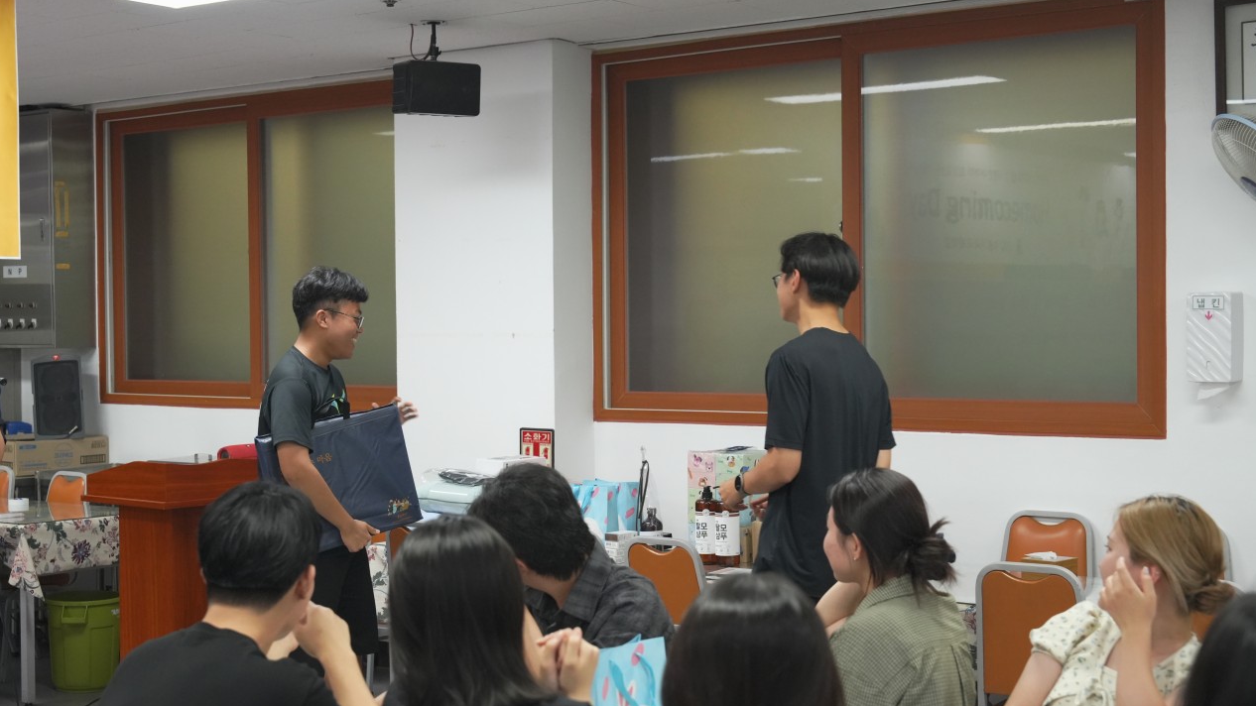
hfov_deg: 38.5
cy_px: 356
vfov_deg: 22.2
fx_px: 1798
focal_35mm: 54
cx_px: 634
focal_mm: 51
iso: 4000
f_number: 4.5
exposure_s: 1/160
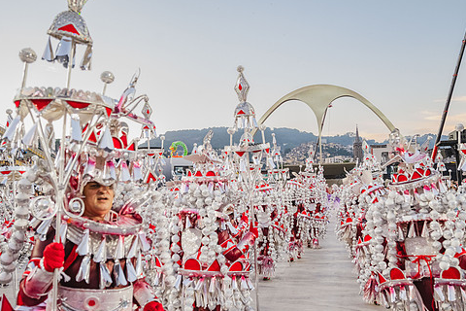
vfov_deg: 41.1
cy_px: 160
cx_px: 260
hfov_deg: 58.6
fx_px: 414
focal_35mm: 32
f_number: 4
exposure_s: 1/640
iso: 2500
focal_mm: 26.5
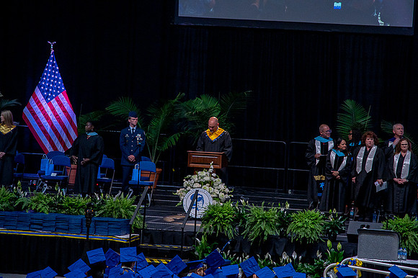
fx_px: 3481
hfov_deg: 6.9
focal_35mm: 300
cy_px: 139
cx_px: 209
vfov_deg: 4.6
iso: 1600
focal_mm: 300
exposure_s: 1/200
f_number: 5.6
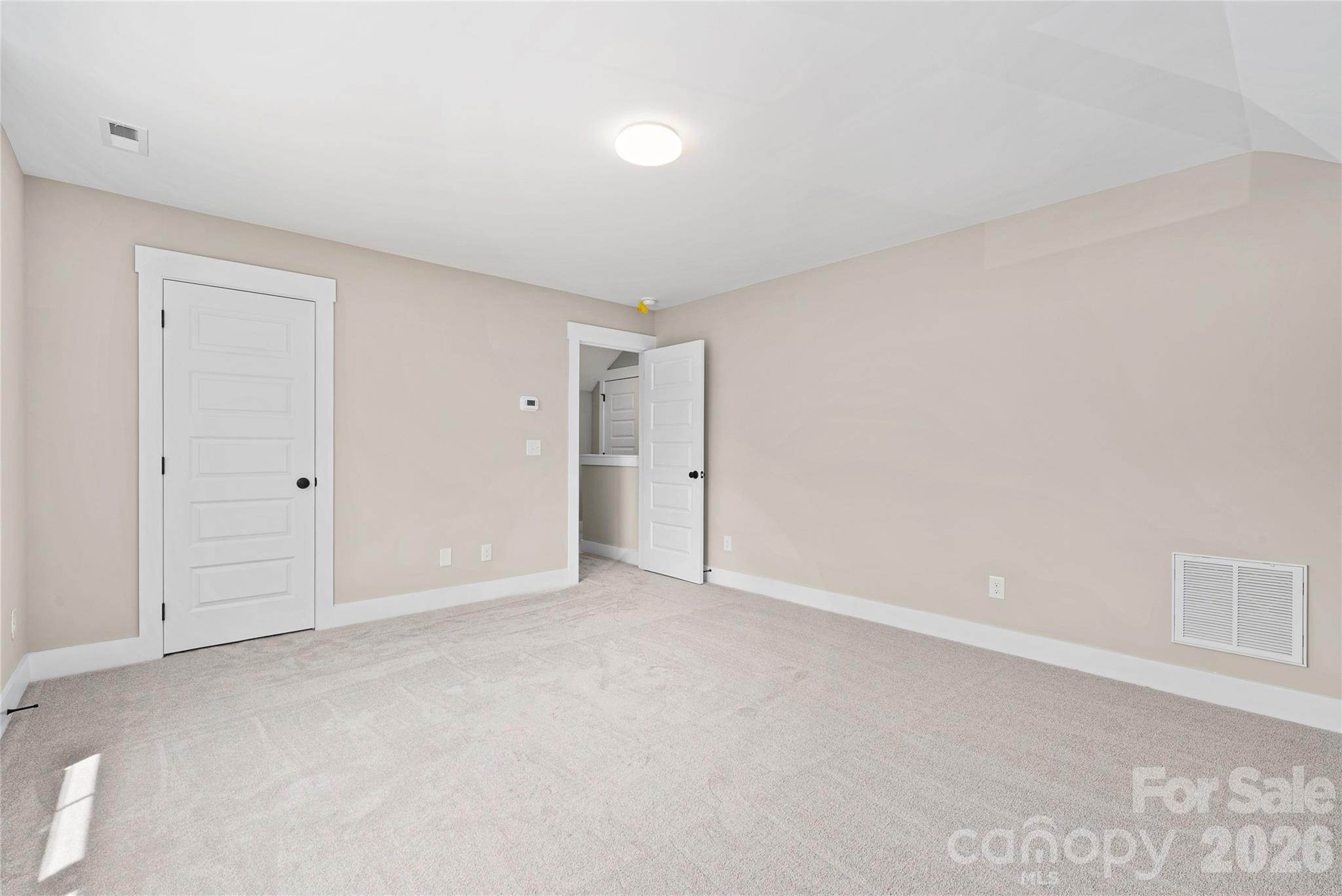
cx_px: 671
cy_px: 448
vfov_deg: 77.4
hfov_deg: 100.4
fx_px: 559
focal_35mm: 15
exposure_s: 1/2
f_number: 11
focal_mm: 15
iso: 100
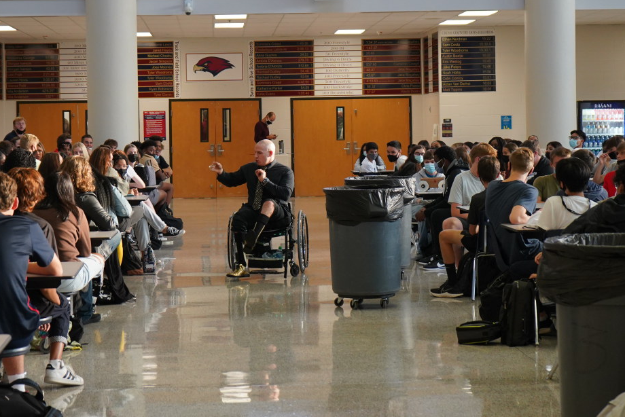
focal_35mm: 88
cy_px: 148
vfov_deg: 15.5
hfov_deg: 23.1
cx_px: 283
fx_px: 1528
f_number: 5
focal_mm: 54
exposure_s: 1/160
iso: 1600
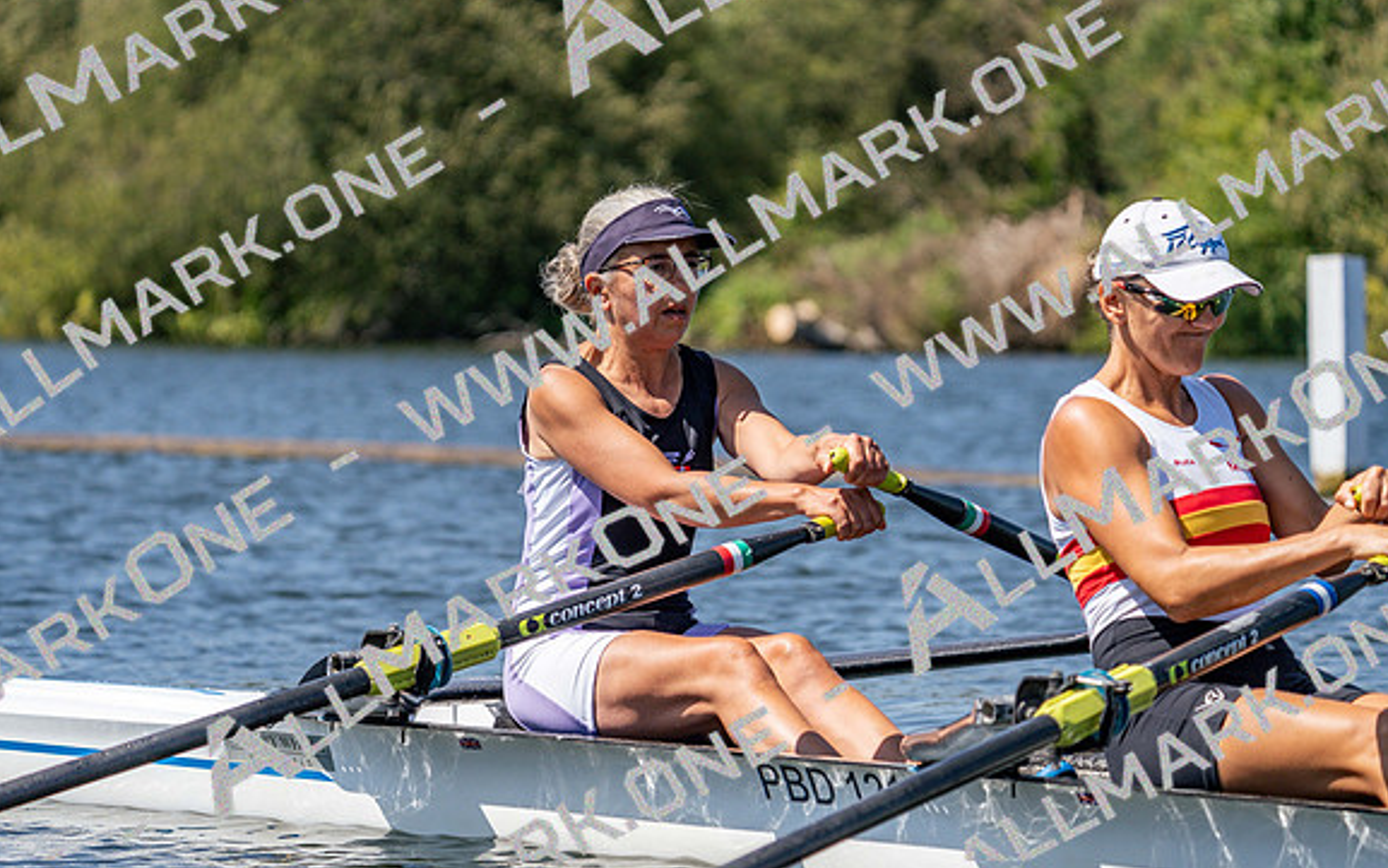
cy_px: 448
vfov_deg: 6.4
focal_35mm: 205
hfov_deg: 10.2
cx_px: 695
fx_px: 7757
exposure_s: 1/2000
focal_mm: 200
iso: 250
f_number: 5.6
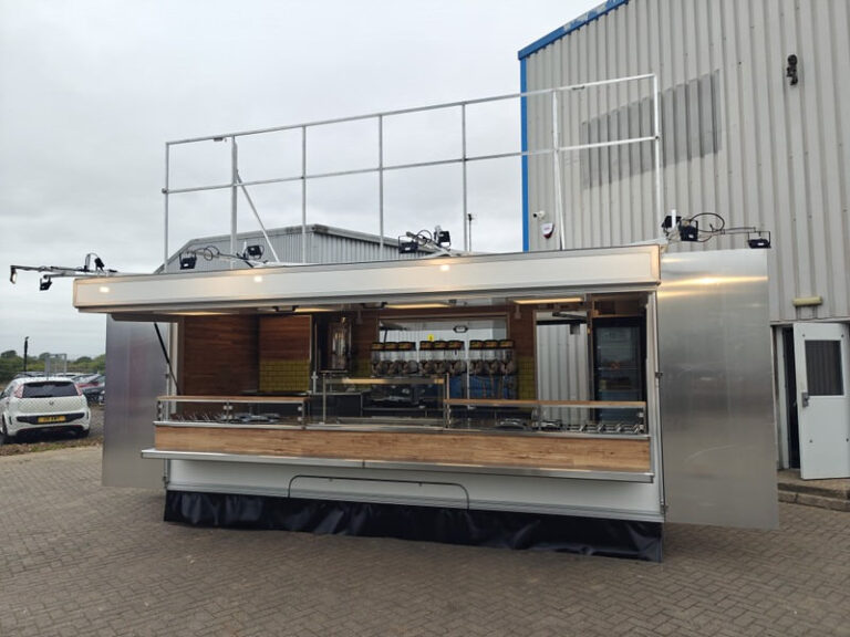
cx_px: 425
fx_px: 565
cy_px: 318
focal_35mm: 23
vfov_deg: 58.9
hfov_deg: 73.9
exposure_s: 1/1377
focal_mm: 6.06
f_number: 1.6
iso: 50
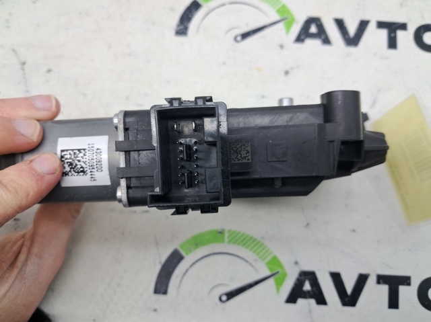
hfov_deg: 65.4
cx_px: 216
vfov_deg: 51.3
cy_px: 161
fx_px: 336
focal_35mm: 27
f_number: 1.8
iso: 50
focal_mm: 4
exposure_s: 1/50
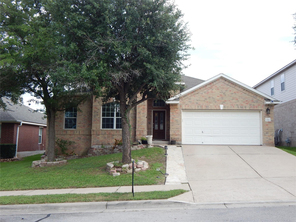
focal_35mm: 34
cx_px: 148
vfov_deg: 41.8
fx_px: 291
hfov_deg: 54.0
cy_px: 111
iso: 125
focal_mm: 6.1
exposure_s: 1/400
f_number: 3.3
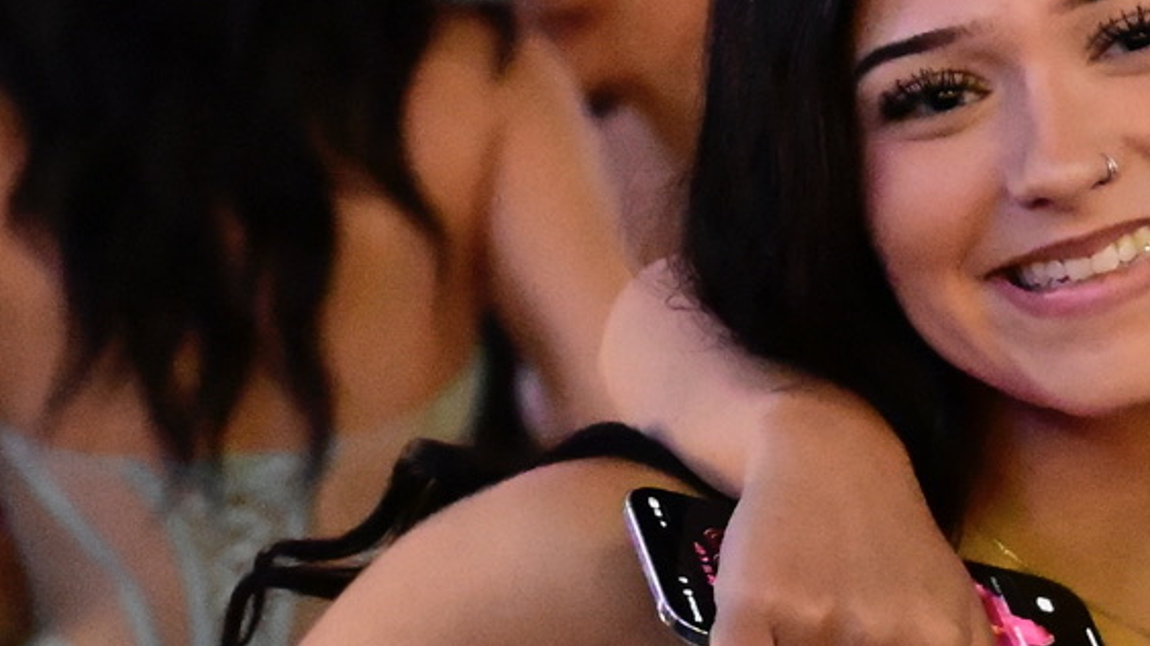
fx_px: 5610
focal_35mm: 184
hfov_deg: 11.2
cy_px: 263
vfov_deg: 6.6
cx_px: 1731
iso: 20000
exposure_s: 1/160
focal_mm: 43
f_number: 2.8
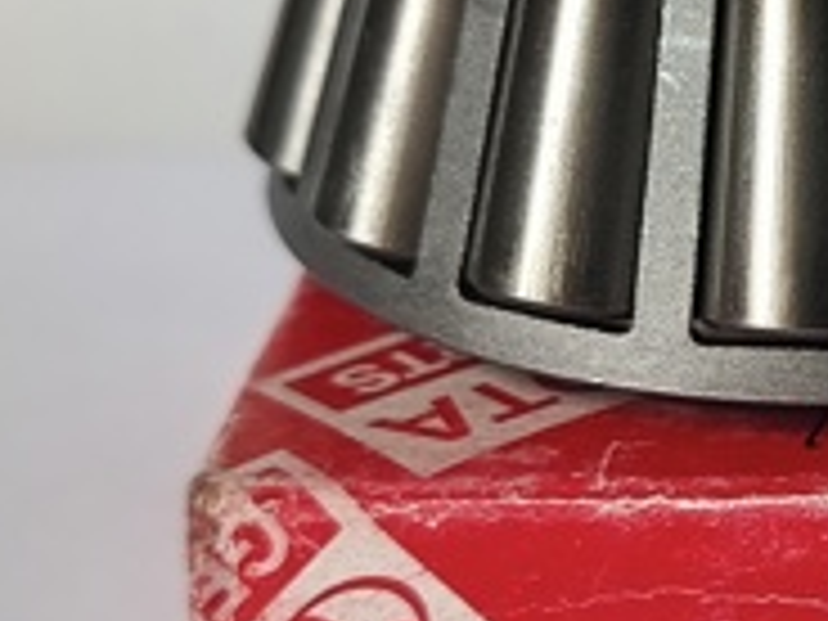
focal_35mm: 153
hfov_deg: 12.5
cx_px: 1040
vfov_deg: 9.7
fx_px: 3660
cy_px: 106
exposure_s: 1/99.9
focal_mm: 6.18
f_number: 1.65
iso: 400
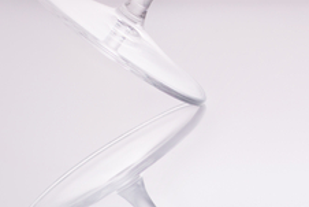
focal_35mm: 464
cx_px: 271
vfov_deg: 3.0
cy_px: -205
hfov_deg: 4.4
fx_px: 3985
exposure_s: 1/4000
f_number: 9
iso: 640
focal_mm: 105
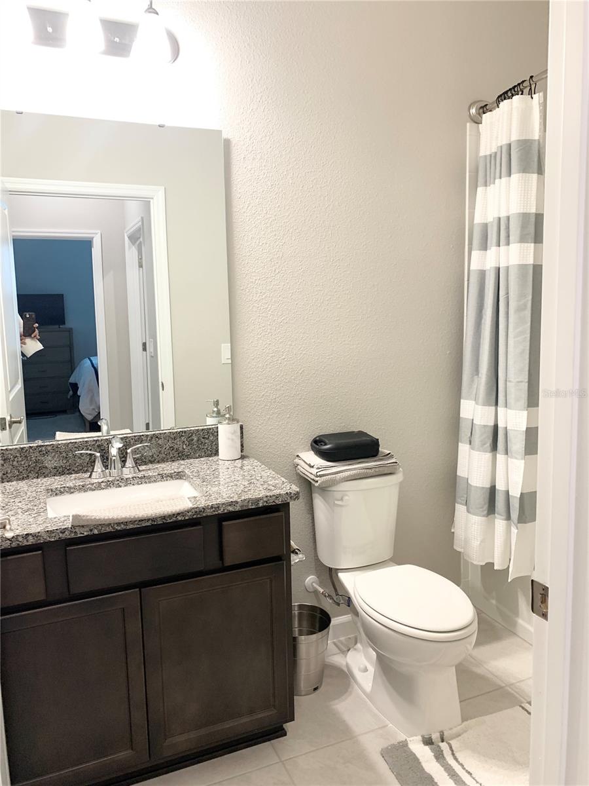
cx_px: 294
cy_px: 393
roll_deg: +1.3
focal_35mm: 26
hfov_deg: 53.1
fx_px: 590
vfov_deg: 67.3
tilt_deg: -7.7
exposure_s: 1/60
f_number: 1.8
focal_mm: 4.25
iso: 125
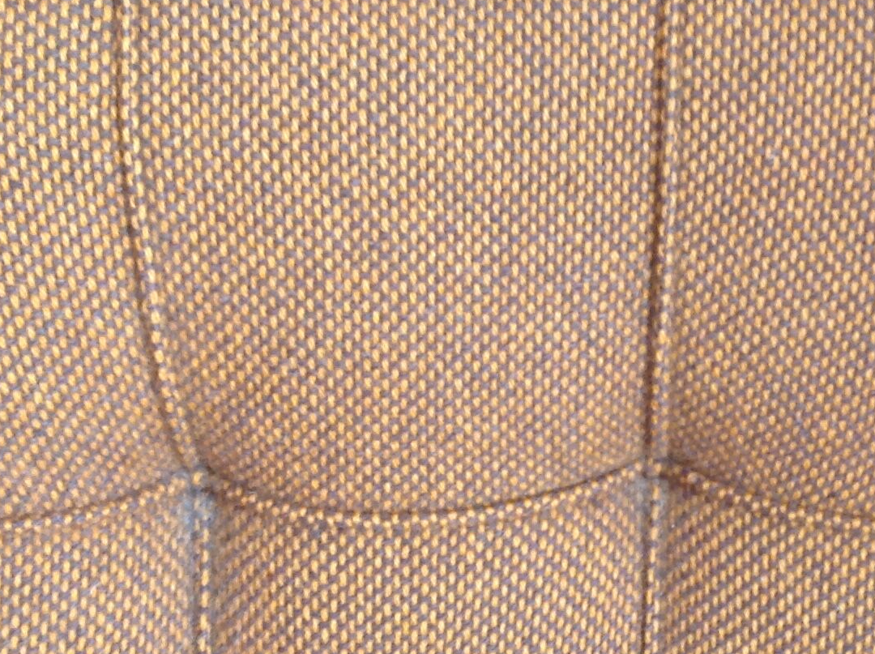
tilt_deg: -35.2
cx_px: 651
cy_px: 500
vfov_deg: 17.4
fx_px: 2120
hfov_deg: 23.1
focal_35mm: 84
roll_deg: -1.6
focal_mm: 4.28
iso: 125
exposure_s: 1/15
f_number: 2.4
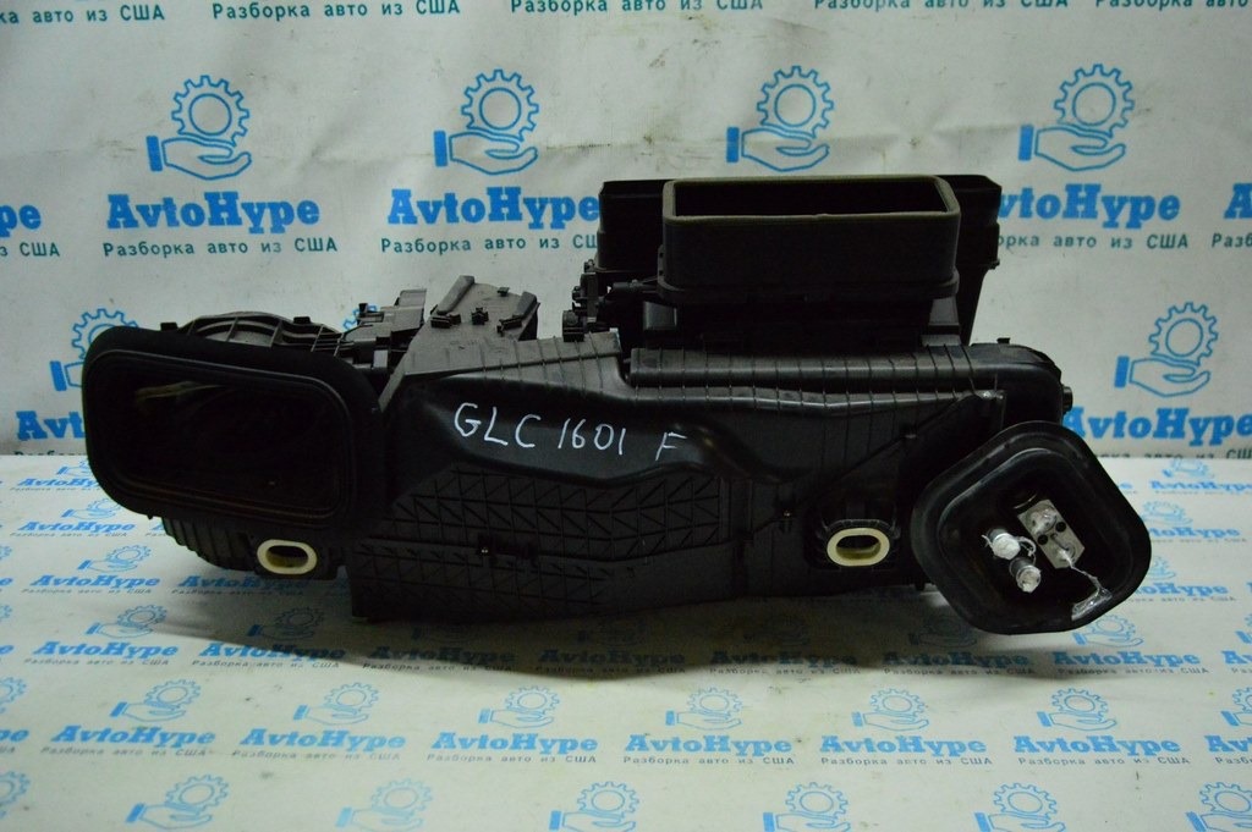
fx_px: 1147
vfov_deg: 39.9
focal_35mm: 33
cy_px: 416
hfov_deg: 57.3
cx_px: 626
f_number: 3.8
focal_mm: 22
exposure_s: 1/1000
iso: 6400
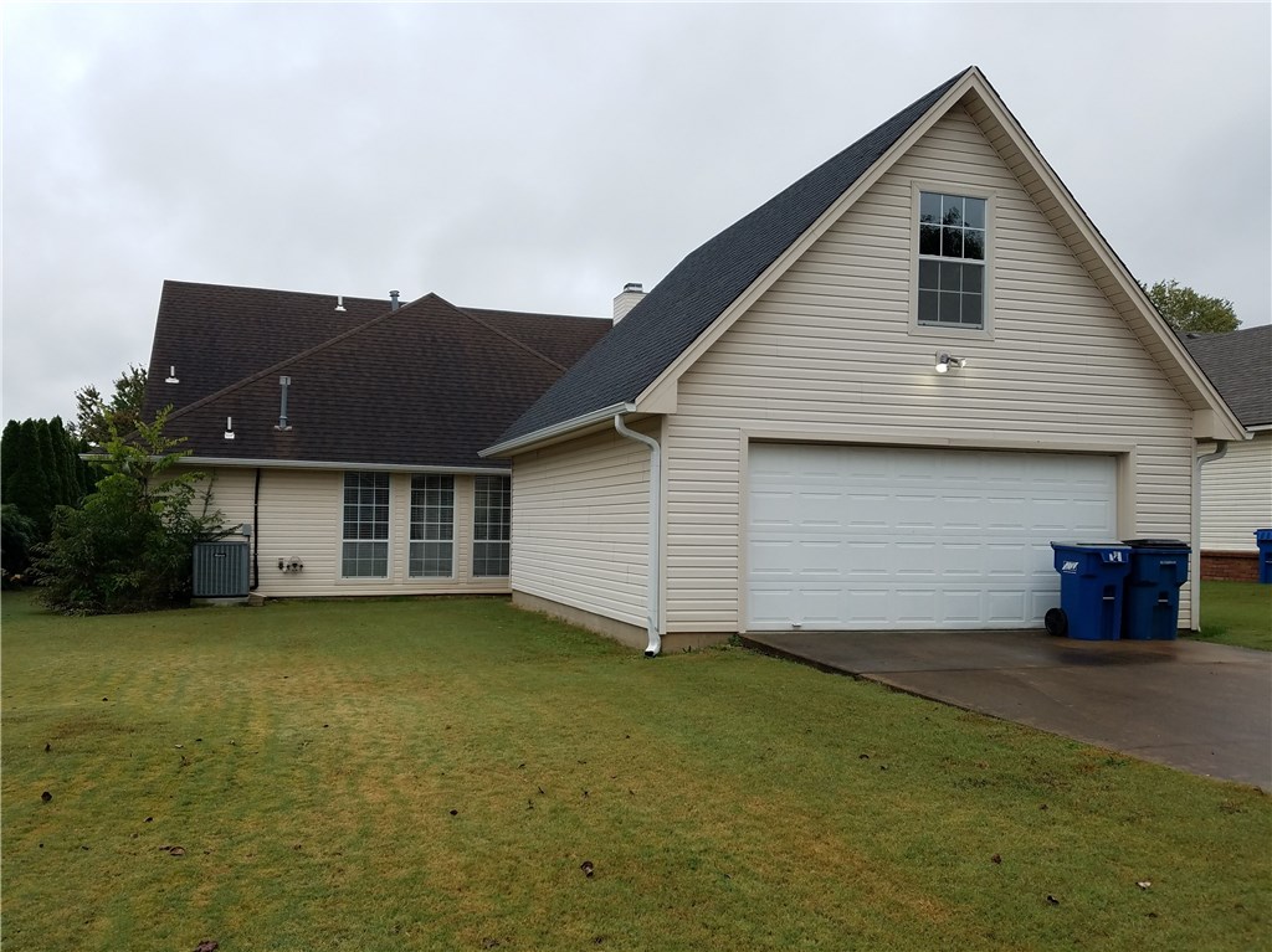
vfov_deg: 53.0
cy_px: 476
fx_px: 955
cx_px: 636
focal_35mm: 26
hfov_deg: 67.3
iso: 50
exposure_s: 1/502
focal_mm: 4.2
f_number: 1.7
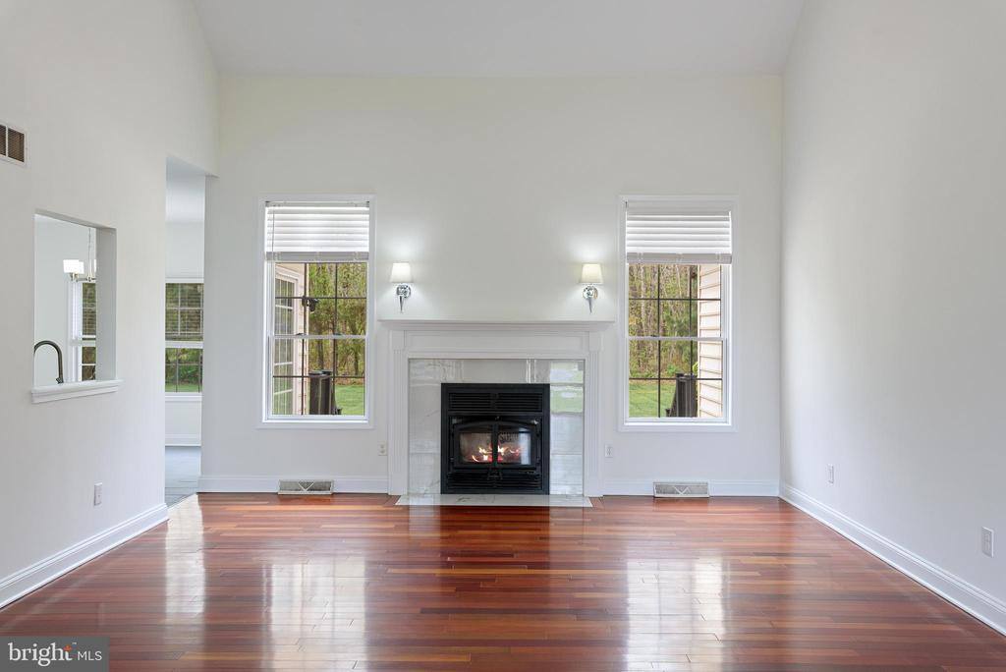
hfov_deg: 65.4
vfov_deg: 46.5
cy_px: 336
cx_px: 503
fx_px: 783
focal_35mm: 28
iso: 400
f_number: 8
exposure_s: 1/45
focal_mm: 28
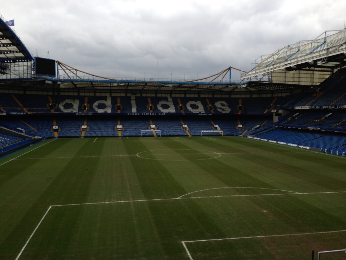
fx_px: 330
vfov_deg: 42.9
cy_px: 130
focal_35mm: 33
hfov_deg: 55.4
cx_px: 173
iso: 50
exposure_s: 1/414
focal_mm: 4.13
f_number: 2.4
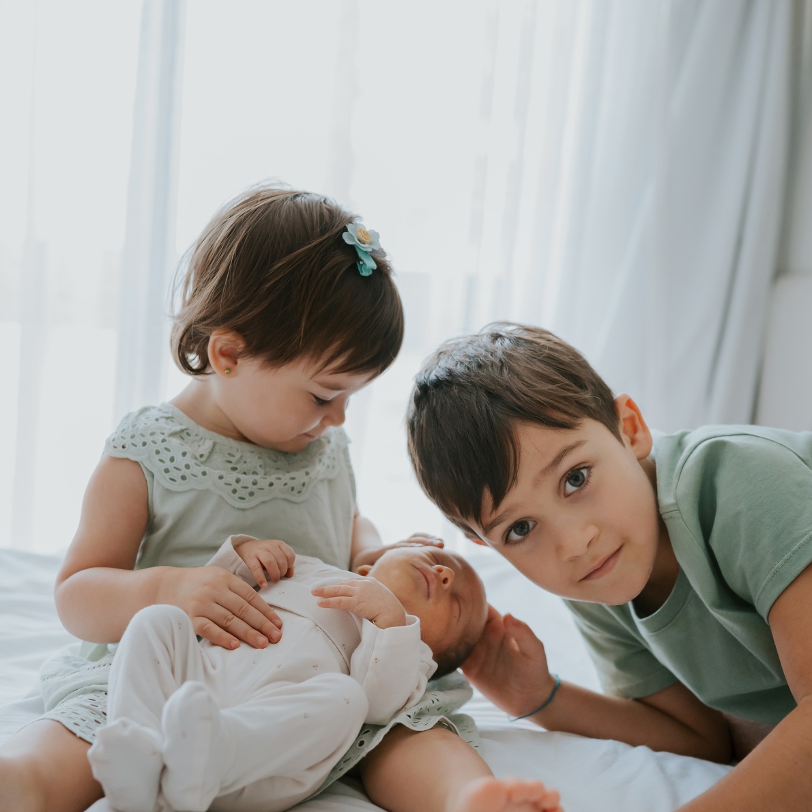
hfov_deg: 37.6
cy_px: 487
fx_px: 1194
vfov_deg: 37.4
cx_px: 403
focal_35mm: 45
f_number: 2.8
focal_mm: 35
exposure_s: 1/250
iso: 1600
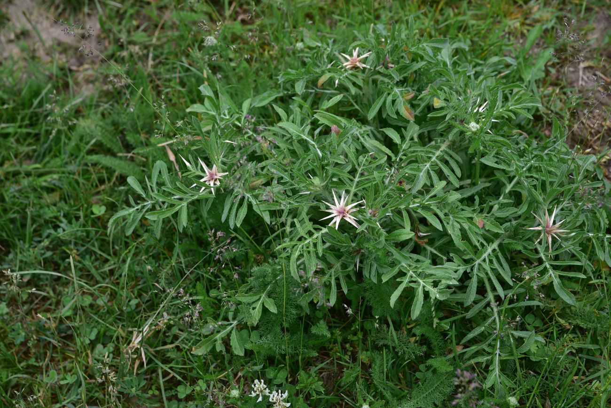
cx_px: 306
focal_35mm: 50
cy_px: 204
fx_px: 849
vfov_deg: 27.0
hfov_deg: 39.6
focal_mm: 50
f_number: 8
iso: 250
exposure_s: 1/125
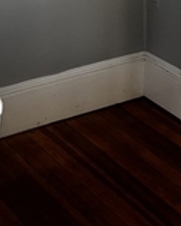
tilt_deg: -3.1
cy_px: -206
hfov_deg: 12.3
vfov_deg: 13.7
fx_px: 817
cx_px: 223
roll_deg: -1.0
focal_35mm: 122
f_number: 1.6
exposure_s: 1/121
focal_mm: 5.96
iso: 100
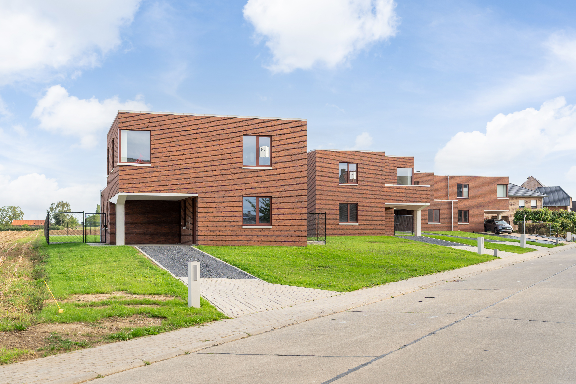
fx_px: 741
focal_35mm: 46
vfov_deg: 29.1
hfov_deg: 42.5
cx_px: 288
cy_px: 192
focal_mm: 46.3
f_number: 5
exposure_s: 1/400
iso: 200
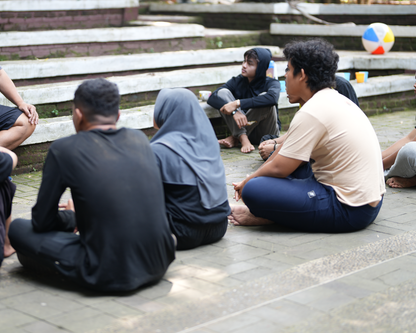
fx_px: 911
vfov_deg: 20.6
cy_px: 116
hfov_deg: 25.7
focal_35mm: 74
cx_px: 170
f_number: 1.2
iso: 100
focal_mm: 50
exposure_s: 1/160
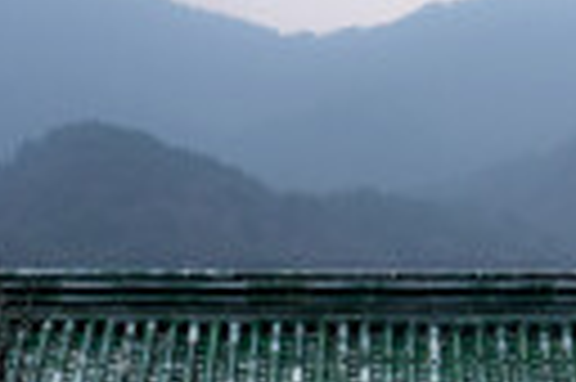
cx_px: 436
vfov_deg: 11.2
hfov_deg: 17.1
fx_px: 1902
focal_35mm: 119
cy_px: -108
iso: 500
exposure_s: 1/1600
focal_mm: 39
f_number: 5.6
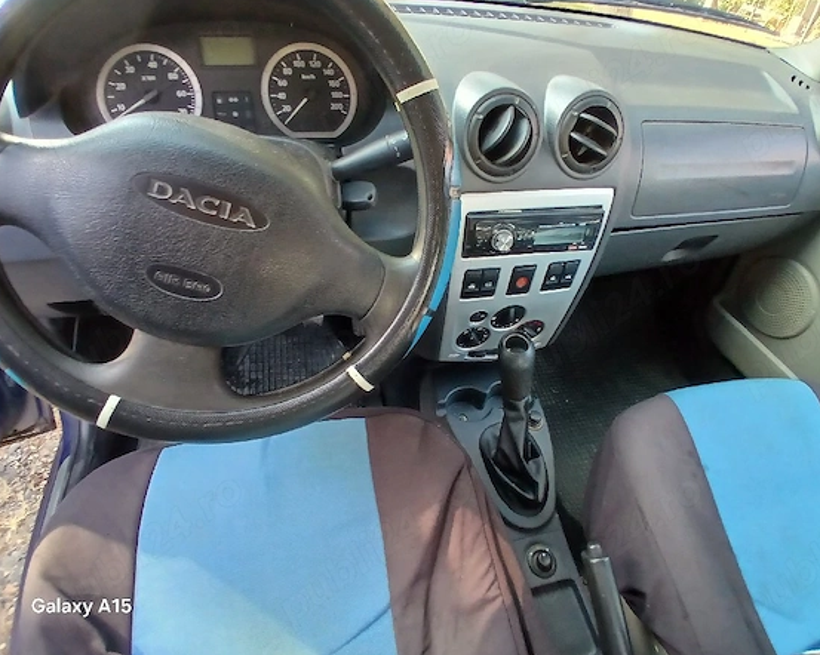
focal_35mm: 18
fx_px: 437
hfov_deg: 86.3
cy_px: 326
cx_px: 434
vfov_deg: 73.8
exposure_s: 1/50
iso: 125
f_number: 2.2
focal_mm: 1.4
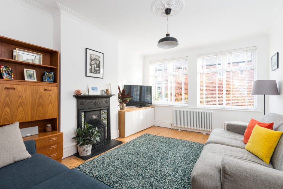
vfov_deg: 70.5
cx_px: 142
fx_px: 134
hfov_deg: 93.3
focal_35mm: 17
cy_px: 94
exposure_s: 1/8
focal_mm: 17
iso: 160
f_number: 8
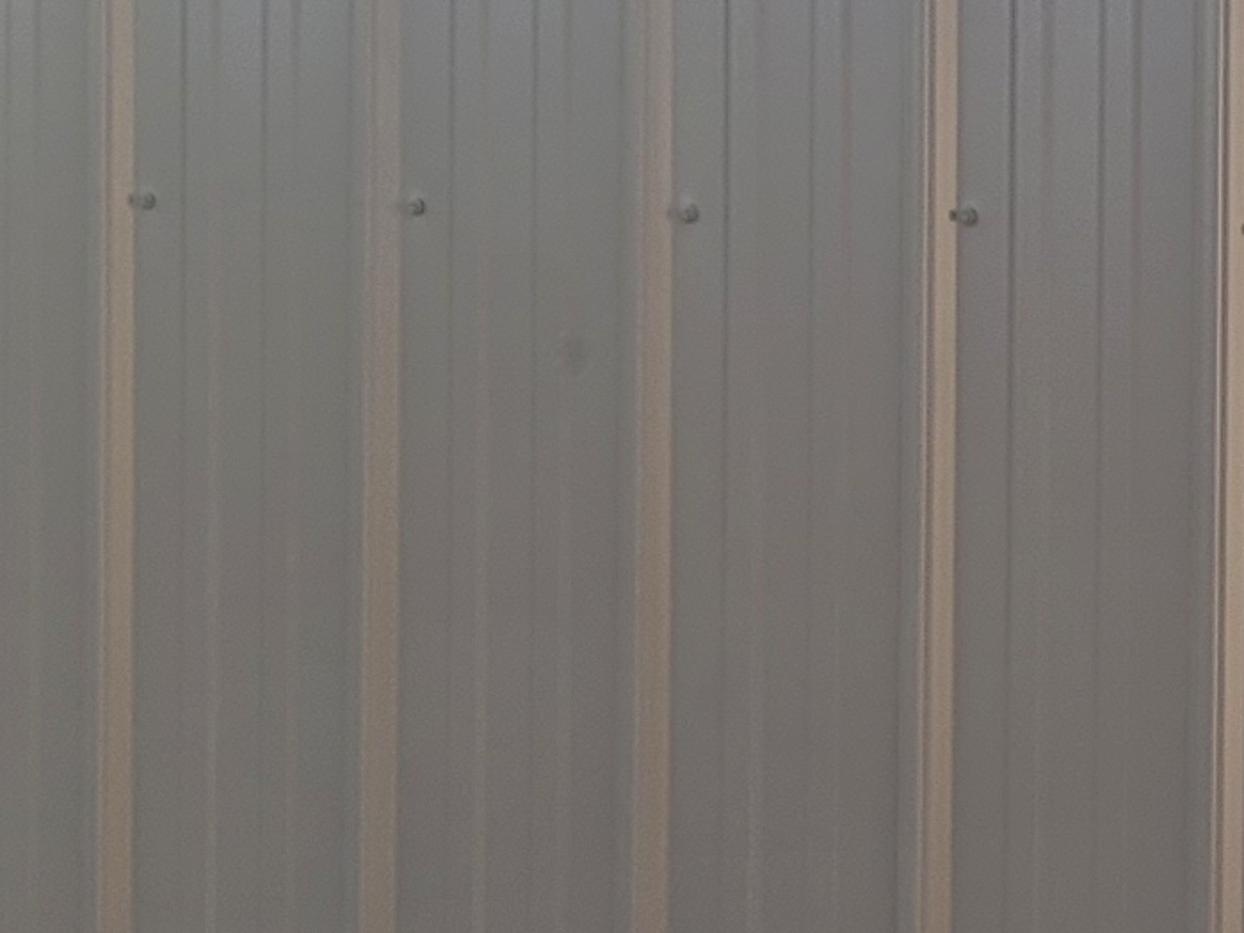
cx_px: 1838
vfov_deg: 10.3
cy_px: 118
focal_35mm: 143
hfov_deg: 13.1
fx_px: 5138
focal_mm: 7
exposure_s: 1/391
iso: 20
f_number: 1.8
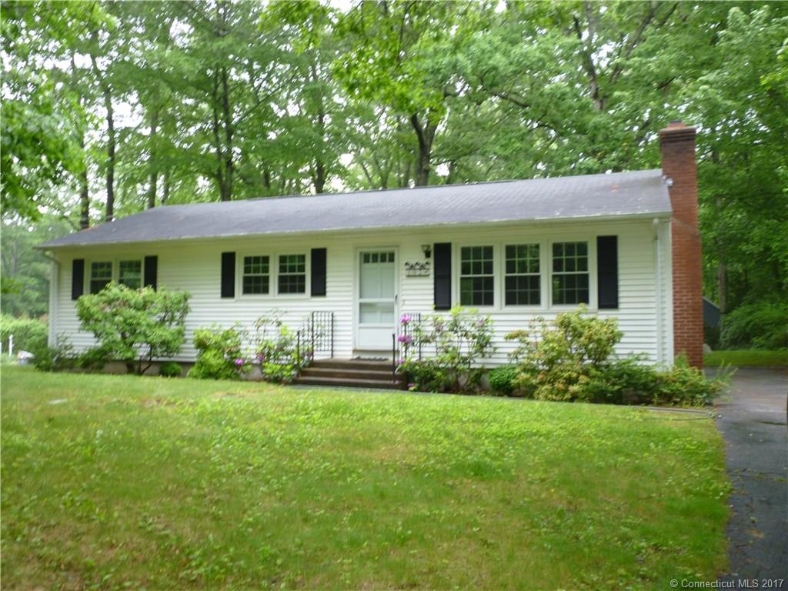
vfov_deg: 48.2
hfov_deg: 61.7
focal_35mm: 29
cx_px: 394
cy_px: 296
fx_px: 660
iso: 125
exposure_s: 1/30
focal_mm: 5.2
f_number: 3.3
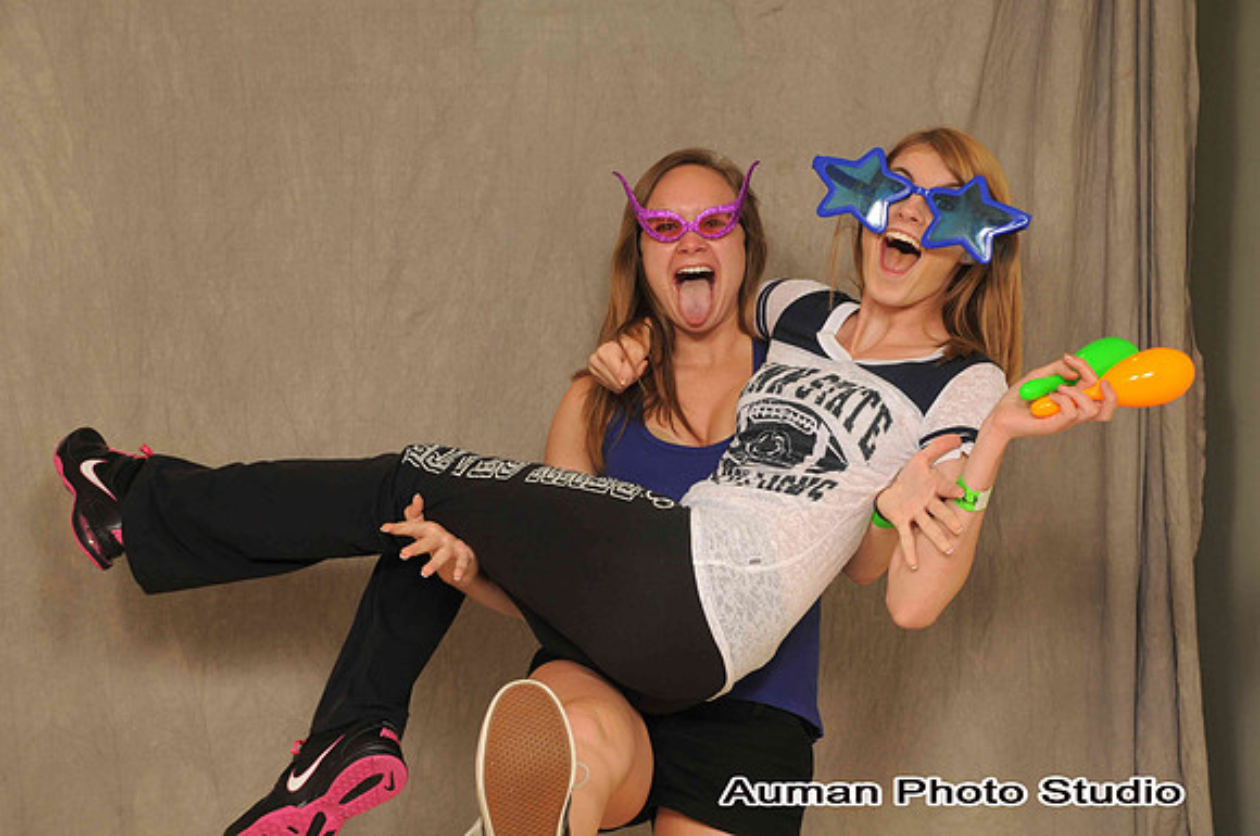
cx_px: 630
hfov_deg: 30.6
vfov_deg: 20.6
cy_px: 418
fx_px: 2307
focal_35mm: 66
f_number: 6.3
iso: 200
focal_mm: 44
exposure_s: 1/125
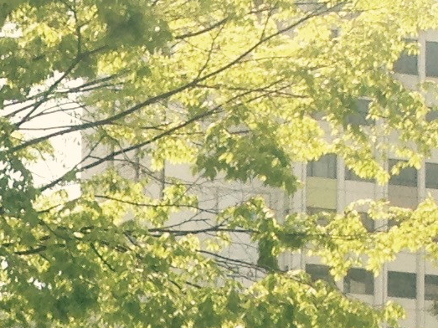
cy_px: 999
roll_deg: -1.1
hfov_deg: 8.3
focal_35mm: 206
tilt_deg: +2.3
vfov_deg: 6.5
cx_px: -842
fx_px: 2606
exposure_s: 1/669
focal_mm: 4.12
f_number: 2.4
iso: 50
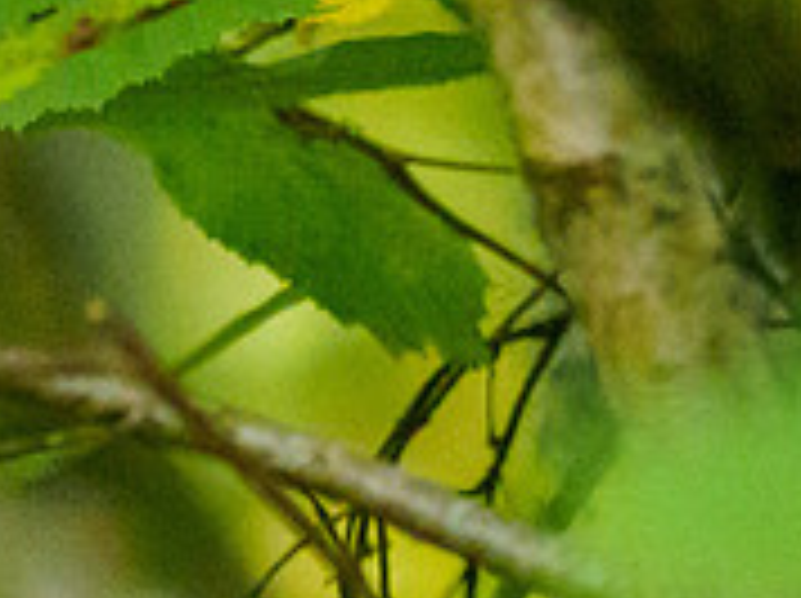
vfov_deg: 0.5
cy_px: 921
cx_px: -360
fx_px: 70065
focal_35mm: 3032
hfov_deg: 0.7
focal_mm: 300
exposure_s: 1/640
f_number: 4
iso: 6400
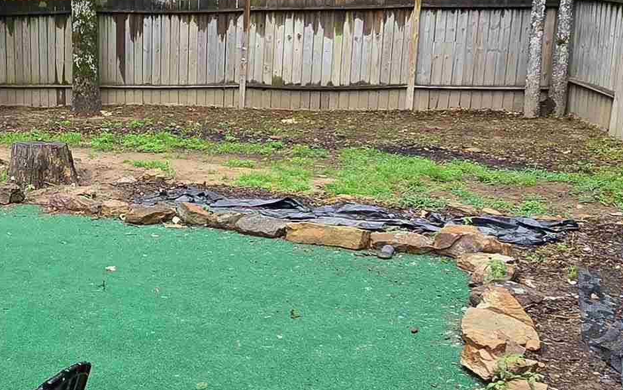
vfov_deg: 28.6
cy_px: 170
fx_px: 764
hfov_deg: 40.0
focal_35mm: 45
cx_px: 28
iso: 80
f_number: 2.2
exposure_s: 1/120
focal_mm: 2.2
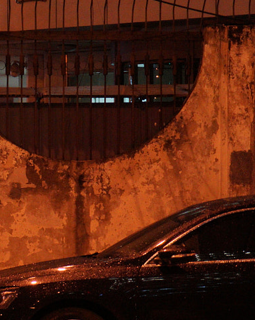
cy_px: 196
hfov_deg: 6.9
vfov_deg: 8.8
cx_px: -136
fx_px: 2077
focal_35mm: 220
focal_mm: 70
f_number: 4
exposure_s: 1/80
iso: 2500
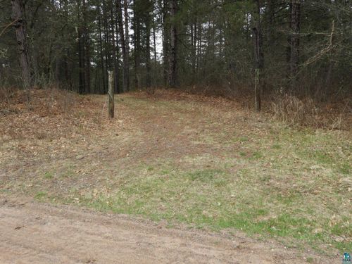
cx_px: 176
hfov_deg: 55.4
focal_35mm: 33
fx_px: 336
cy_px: 132
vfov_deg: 42.9
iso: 100
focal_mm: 5.9
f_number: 3.6
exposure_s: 1/250
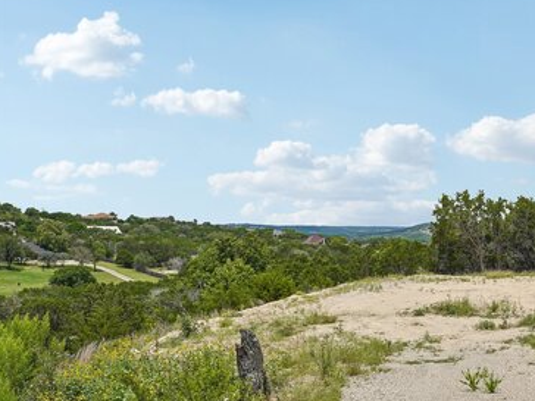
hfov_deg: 36.3
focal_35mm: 50
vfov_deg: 29.1
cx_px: 464
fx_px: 770
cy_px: 245
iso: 100
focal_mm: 29.5
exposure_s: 1/400
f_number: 8
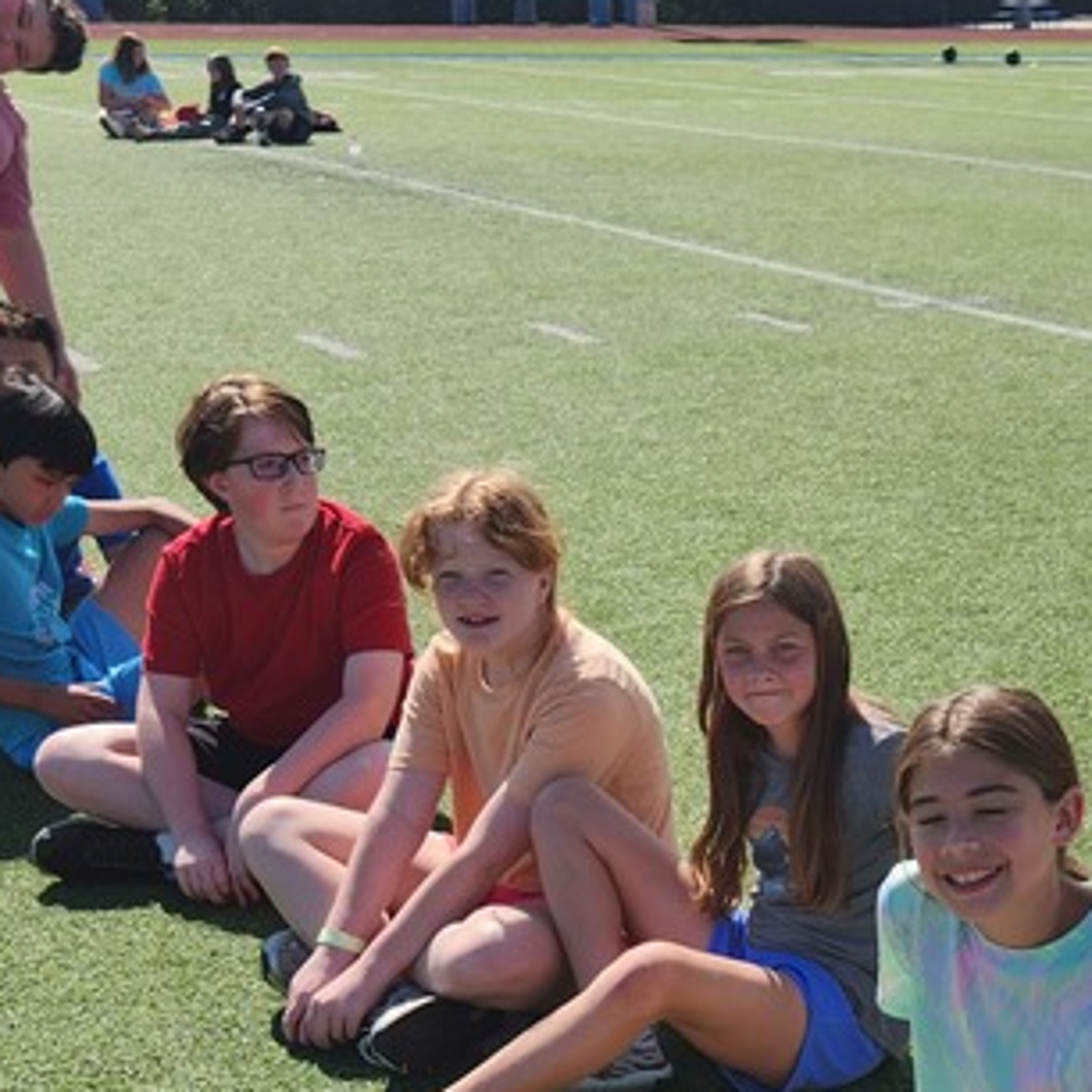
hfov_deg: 24.8
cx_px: 928
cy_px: 1124
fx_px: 2427
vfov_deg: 24.1
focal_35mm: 68
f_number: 1.8
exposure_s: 1/1488
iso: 20
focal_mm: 5.4
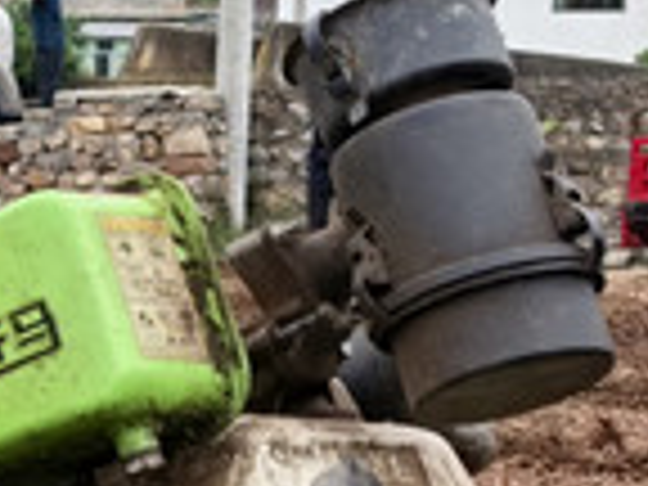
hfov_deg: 13.0
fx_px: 2490
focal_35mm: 133
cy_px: 374
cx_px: -608
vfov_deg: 11.1
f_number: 1.4
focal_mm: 6.98
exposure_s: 1/5464
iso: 200
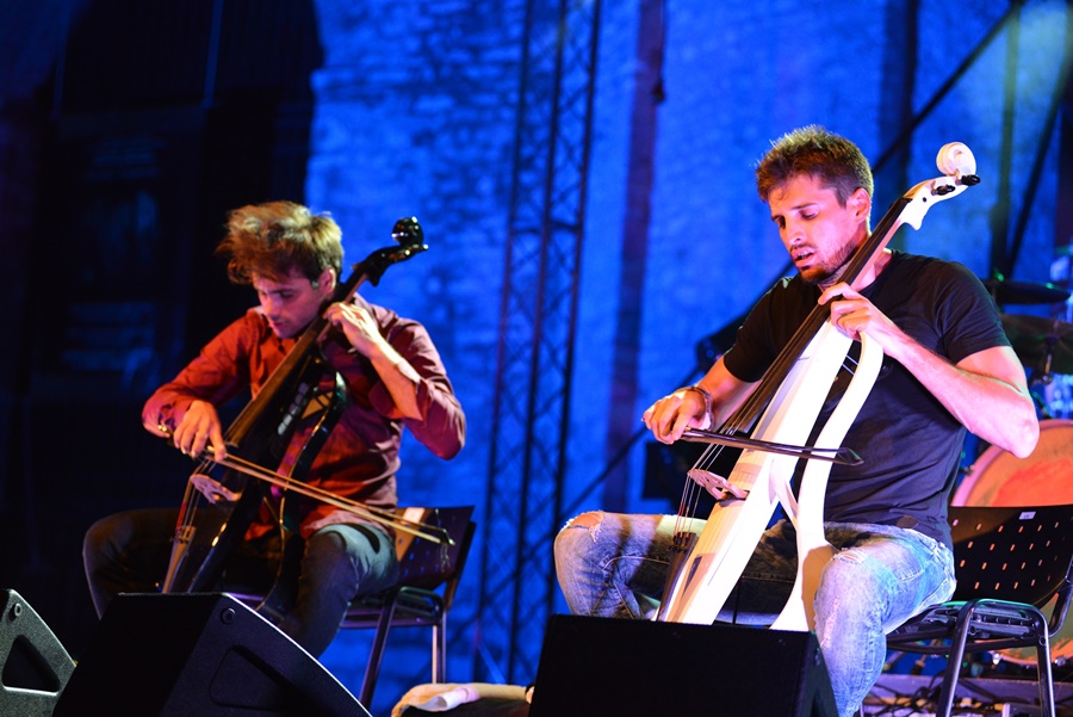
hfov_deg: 23.6
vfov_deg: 15.9
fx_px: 2564
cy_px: 358
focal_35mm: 86
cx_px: 536
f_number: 3.5
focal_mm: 86
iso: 3200
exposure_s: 1/320
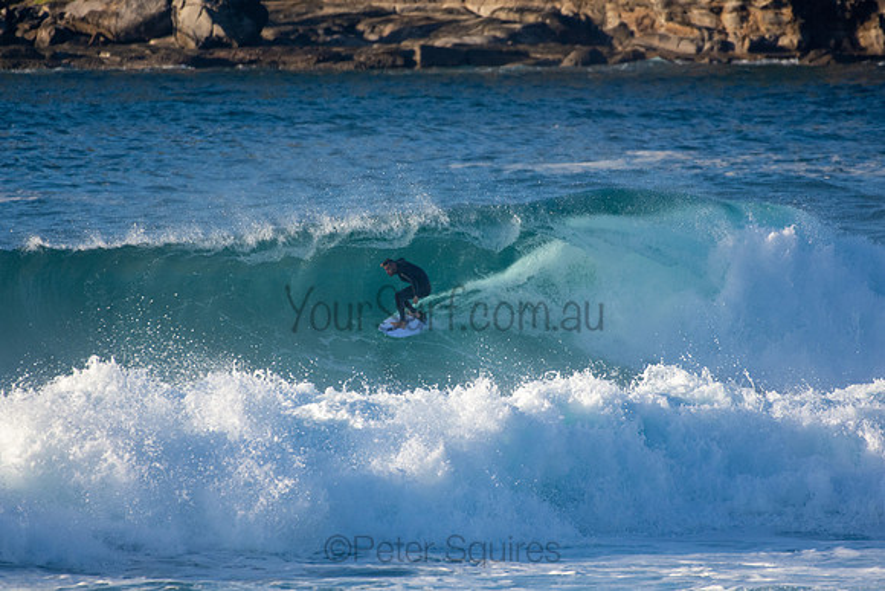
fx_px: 18441
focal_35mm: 750
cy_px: 296
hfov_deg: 2.7
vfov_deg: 1.8
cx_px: 442
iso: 640
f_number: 5.6
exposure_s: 1/2000
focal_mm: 500
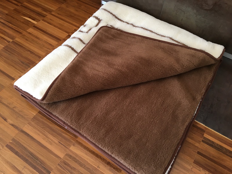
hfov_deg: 61.7
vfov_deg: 48.2
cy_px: 87
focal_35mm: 29
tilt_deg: -56.4
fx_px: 194
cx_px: 116
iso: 64
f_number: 2.2
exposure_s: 1/33
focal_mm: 4.15
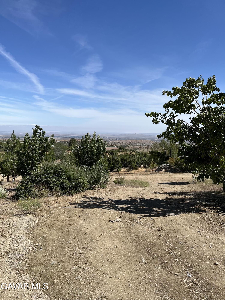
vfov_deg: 67.3
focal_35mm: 26
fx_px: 225
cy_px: 150
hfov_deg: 53.1
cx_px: 112
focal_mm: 5.1
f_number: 1.6
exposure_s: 1/4854
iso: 50
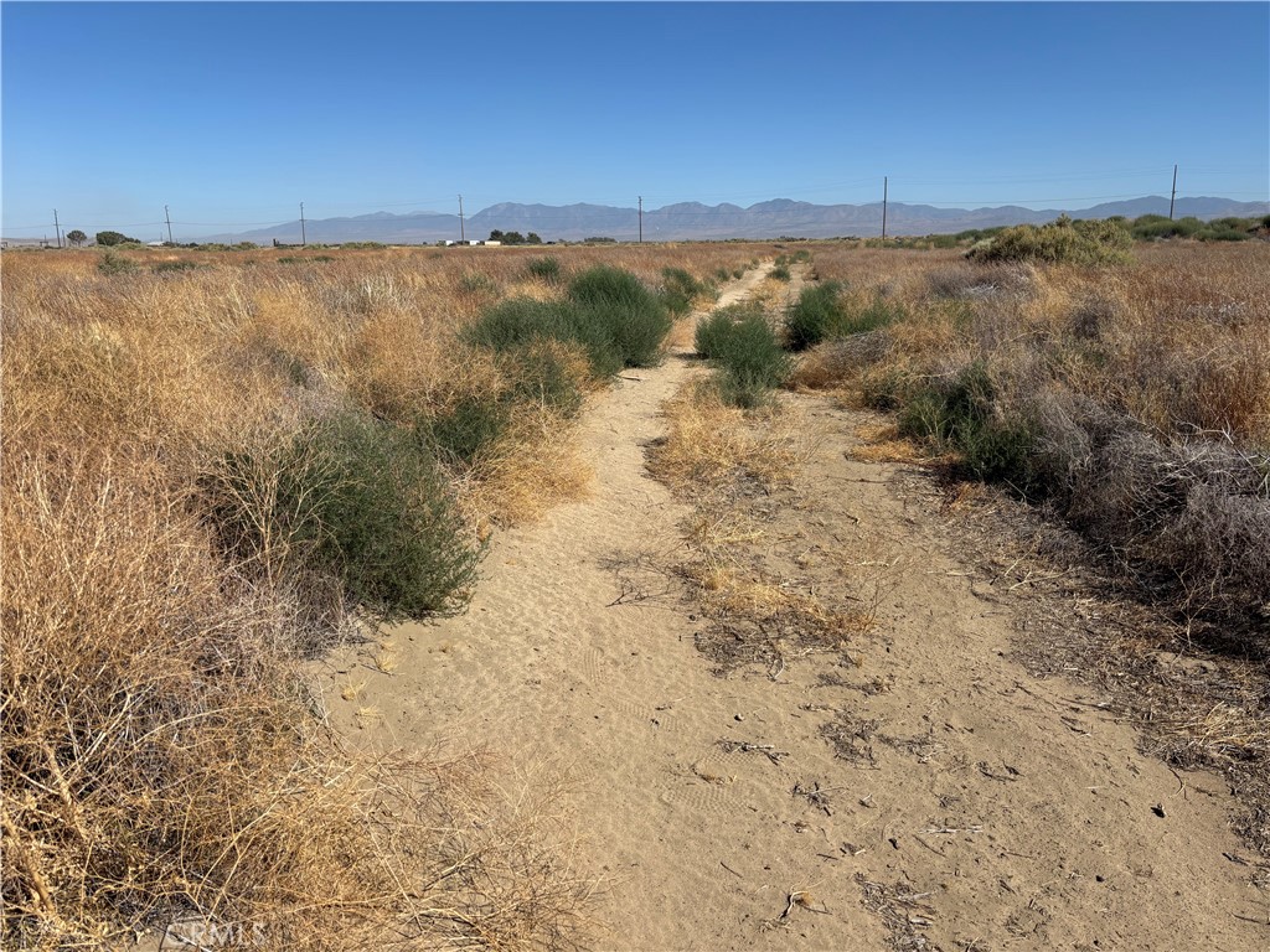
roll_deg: -0.5
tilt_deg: -13.8
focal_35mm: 26
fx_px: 954
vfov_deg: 53.1
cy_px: 476
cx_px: 635
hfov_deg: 67.3
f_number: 1.6
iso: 50
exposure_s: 1/5076
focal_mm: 5.96
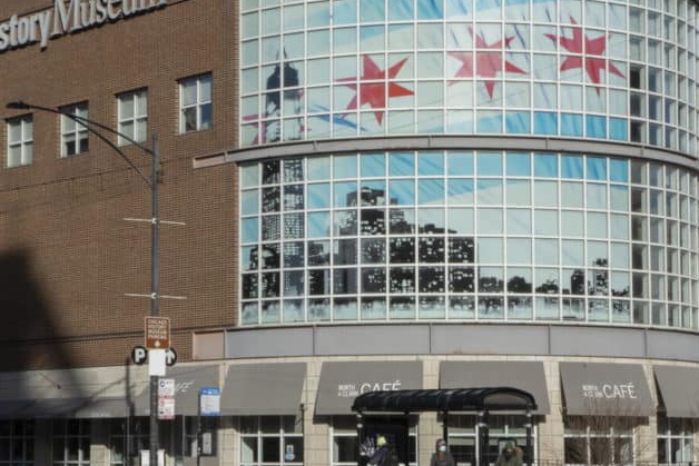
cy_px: 253
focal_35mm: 106
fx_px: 2059
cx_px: 285
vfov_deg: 12.9
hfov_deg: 19.3
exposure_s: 1/200
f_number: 22
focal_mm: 65
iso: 800
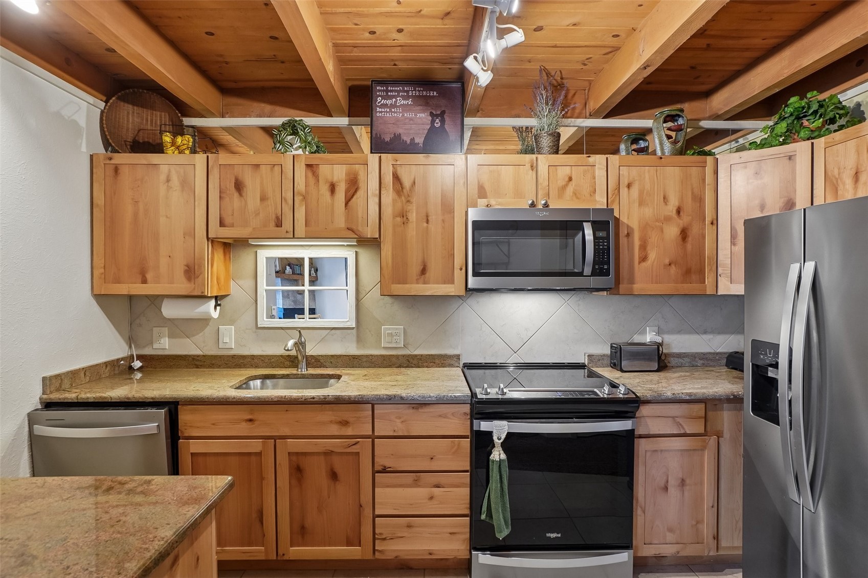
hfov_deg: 90.0
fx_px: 434
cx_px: 434
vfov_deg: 67.4
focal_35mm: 18
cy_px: 289
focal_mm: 12
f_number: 8
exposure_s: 1/2.5
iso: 400
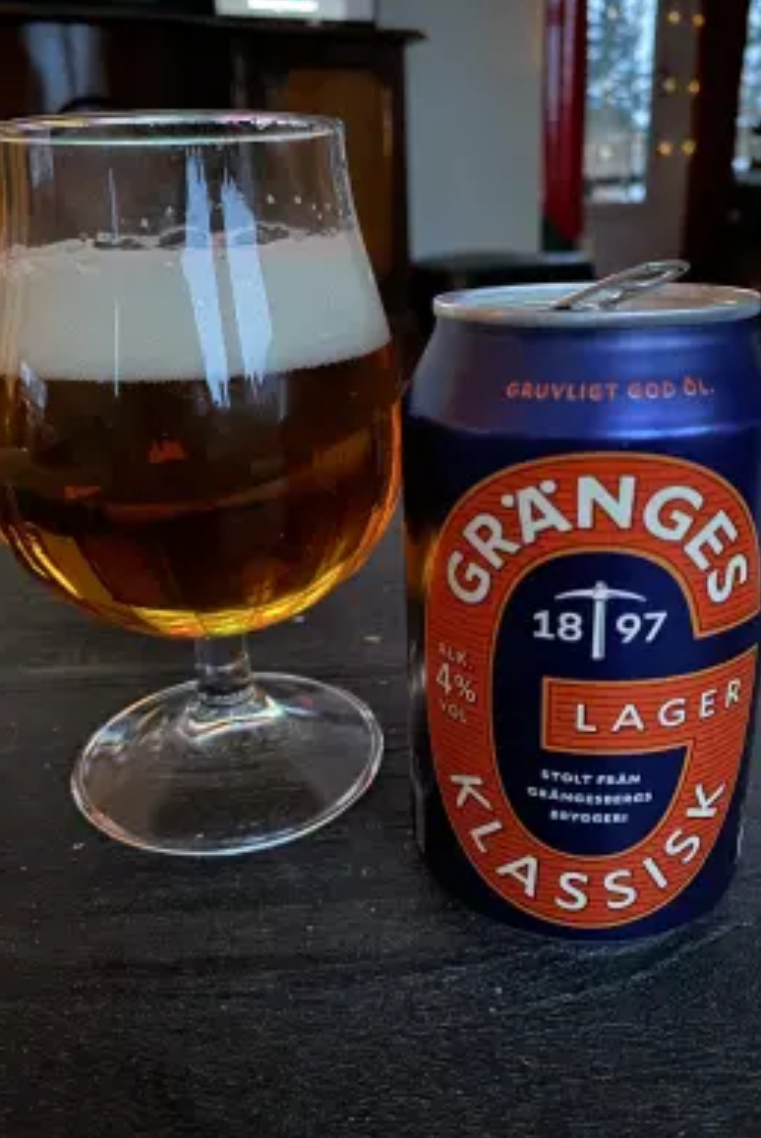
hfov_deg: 46.5
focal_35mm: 28
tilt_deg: -20.4
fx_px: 886
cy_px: 557
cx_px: 378
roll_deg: +1.8
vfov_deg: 65.4
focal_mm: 4.25
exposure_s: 1/8
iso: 800
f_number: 1.8
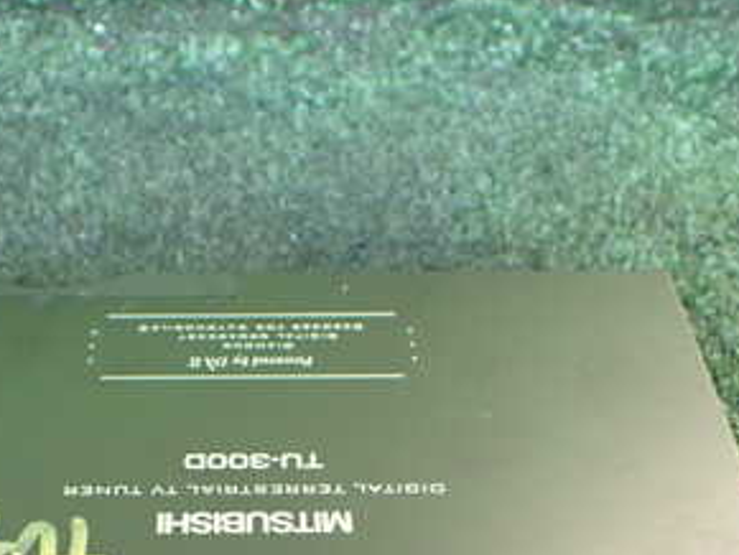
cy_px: 563
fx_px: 1325
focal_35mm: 62
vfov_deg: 22.7
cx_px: 237
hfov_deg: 30.9
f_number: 2.3
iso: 250
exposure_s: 1/125
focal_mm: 5.4
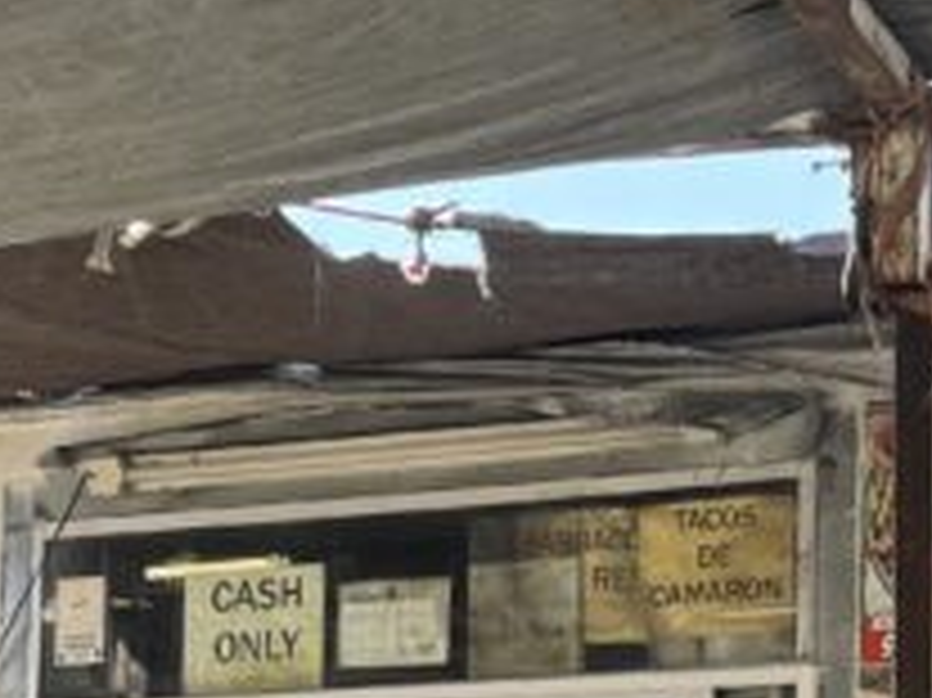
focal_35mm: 119
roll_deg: +0.0
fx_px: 3202
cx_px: 909
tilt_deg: +4.8
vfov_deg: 12.0
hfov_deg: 16.3
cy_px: 973
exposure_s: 1/488
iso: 80
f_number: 1.78
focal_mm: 6.76
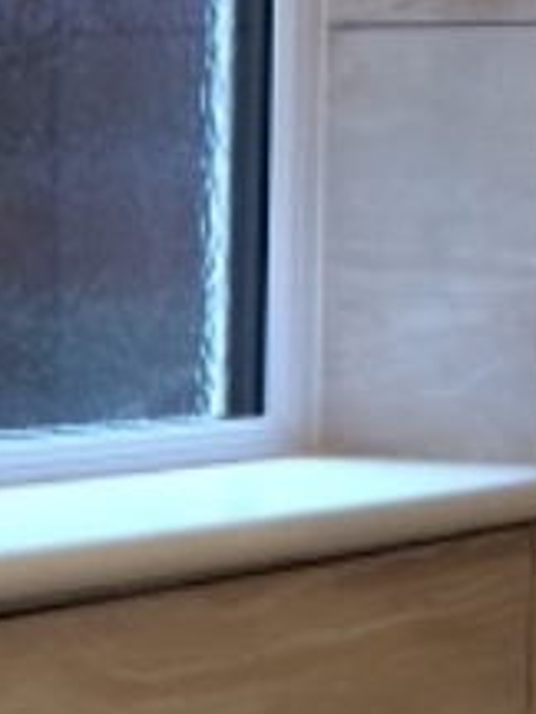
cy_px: 760
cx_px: 60
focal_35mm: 161
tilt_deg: -9.3
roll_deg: +1.7
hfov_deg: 9.2
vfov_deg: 12.1
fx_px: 3324
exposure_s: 1/33
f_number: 2.2
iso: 100
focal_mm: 4.15
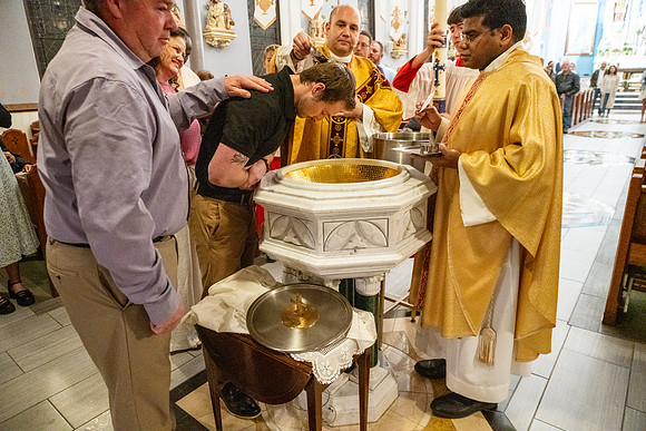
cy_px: 216
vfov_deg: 53.2
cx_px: 323
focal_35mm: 24
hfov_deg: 73.7
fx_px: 431
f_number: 4.5
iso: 5000
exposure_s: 1/60
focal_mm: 24
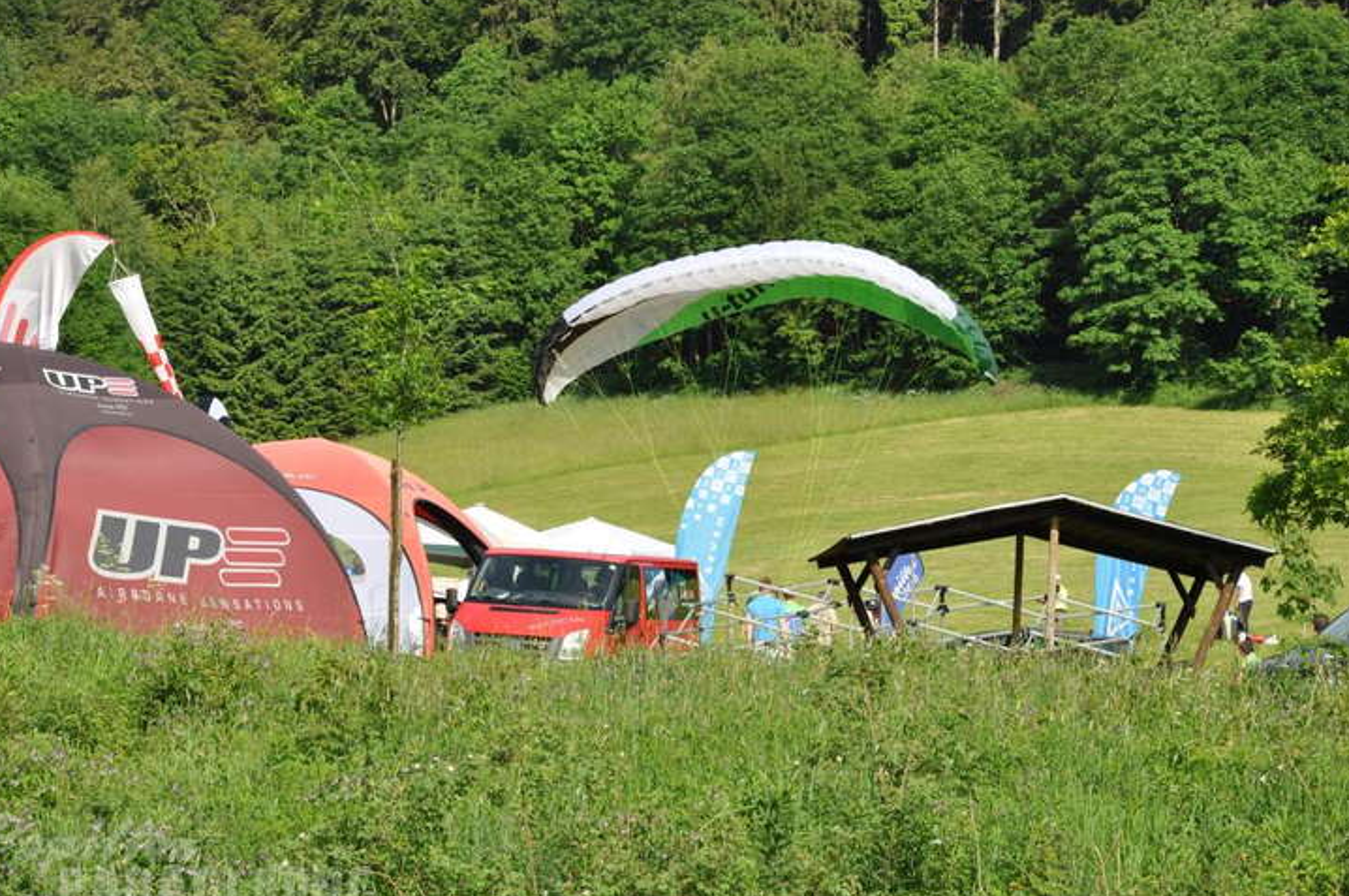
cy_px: 423
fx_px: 5261
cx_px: 721
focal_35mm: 141
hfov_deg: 14.6
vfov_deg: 9.7
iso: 200
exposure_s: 1/320
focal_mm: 85
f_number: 9
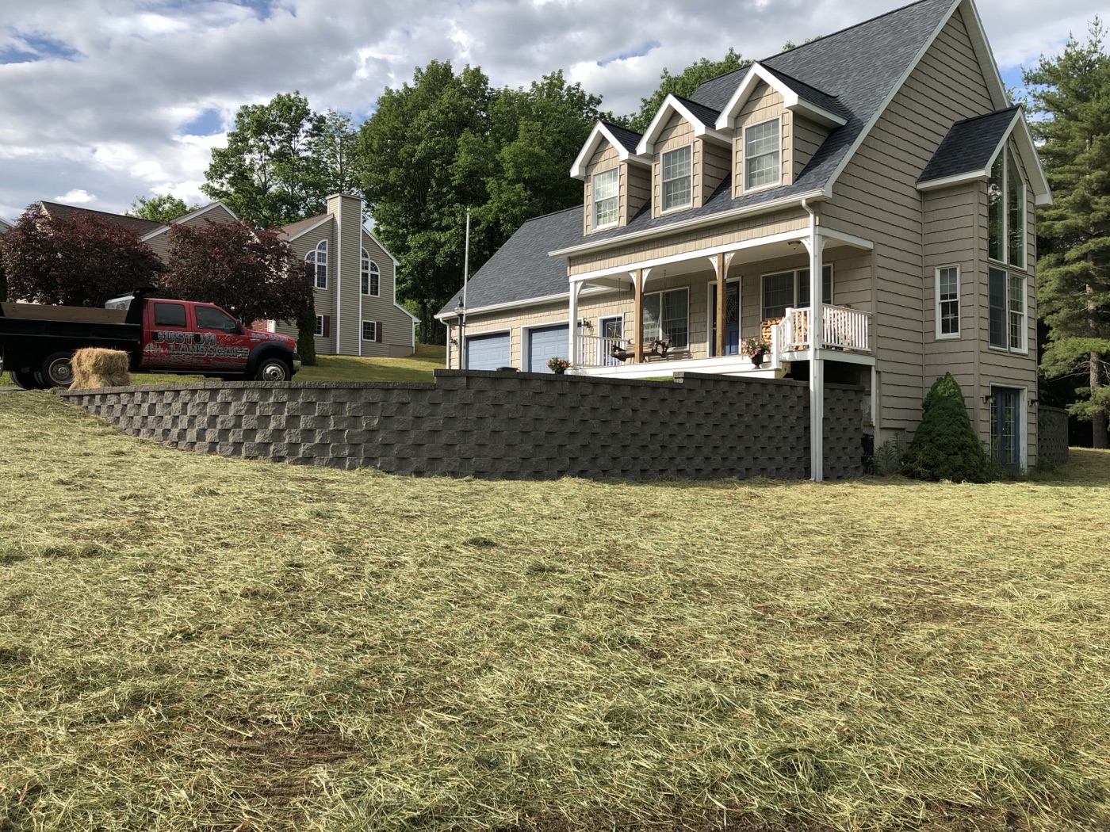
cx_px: 555
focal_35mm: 28
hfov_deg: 63.4
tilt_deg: +0.4
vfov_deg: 49.7
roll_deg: +0.1
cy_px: 416
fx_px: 898
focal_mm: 3.99
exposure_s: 1/1200
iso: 20
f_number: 1.8
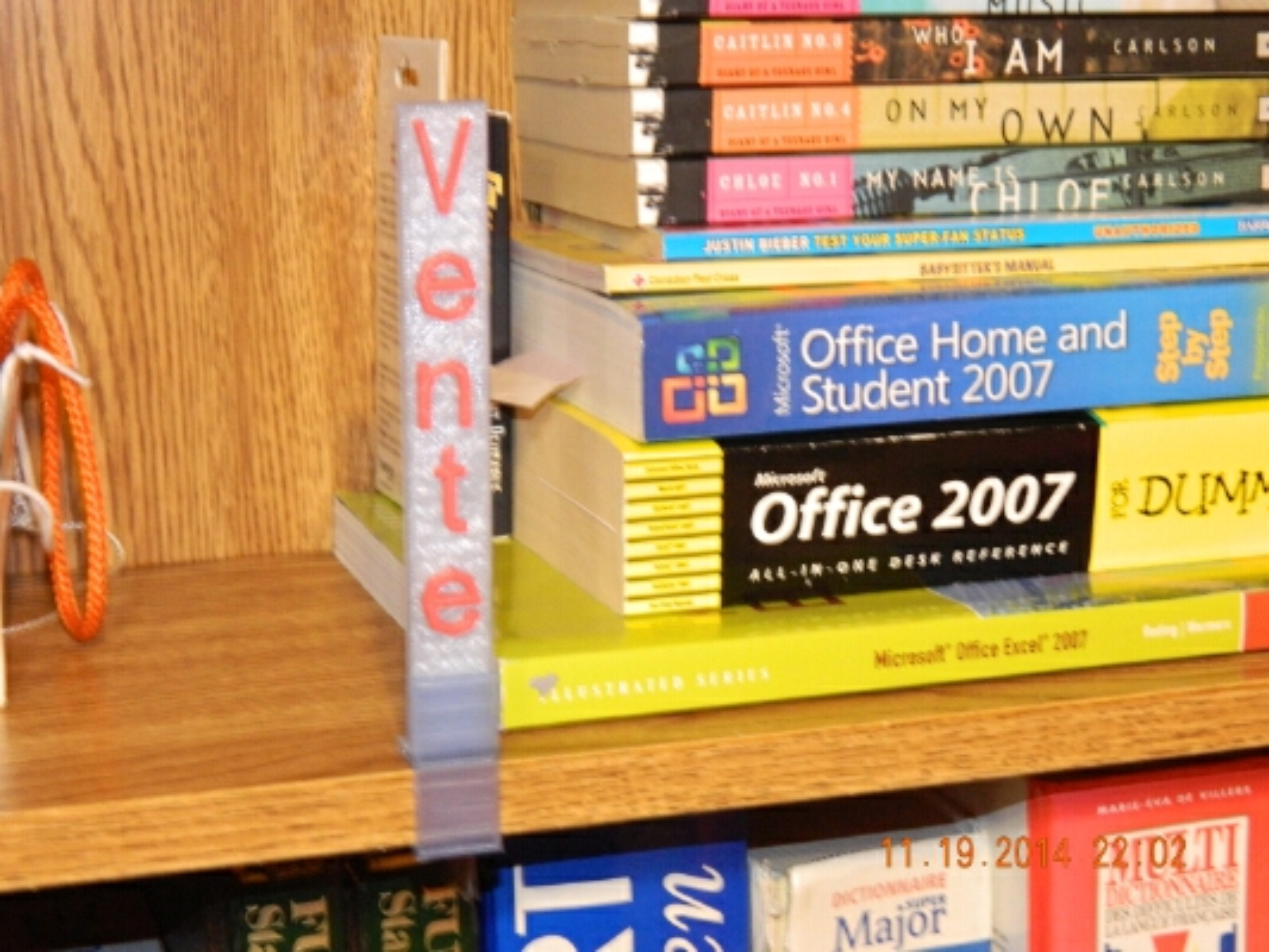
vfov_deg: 21.0
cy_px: 476
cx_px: 634
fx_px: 2567
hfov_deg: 27.8
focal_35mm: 70
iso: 400
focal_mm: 12.6
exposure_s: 1/13
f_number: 4
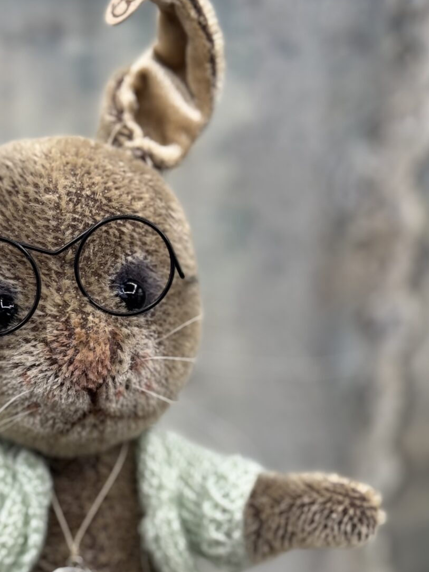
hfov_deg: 17.2
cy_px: 401
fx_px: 1405
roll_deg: -2.8
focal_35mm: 85
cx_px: 89
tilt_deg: -26.9
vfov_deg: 22.9
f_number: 1.78
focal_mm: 6.76
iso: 50
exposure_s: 1/100
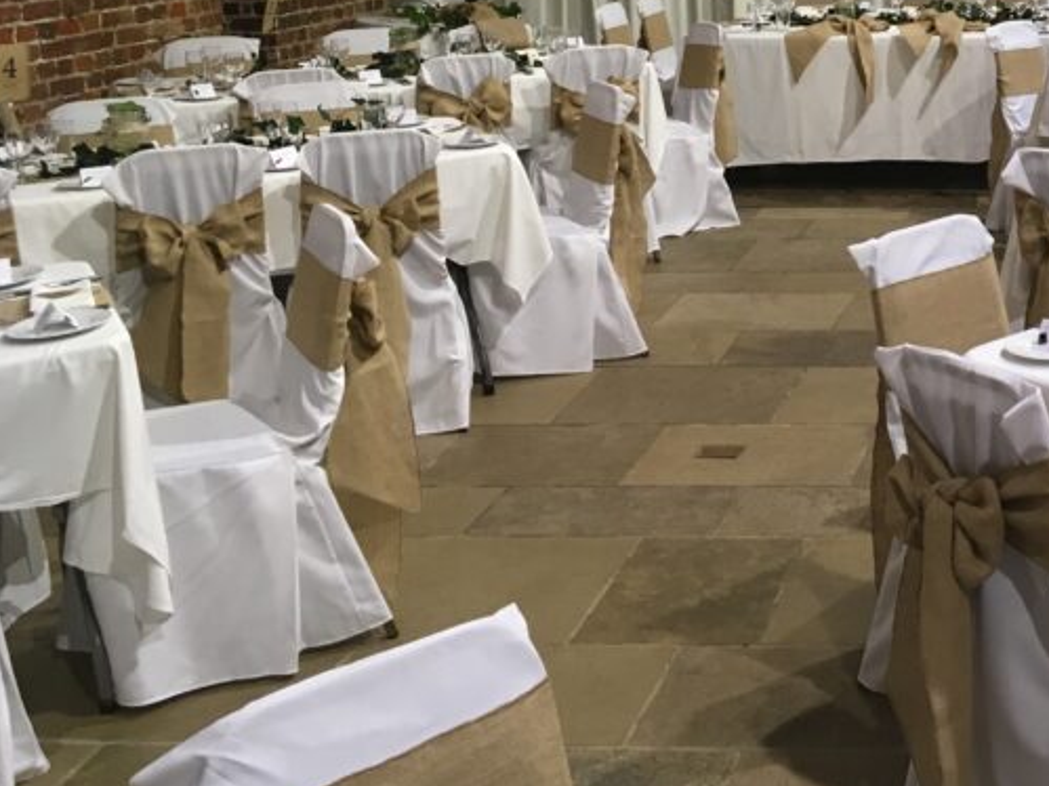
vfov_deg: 25.0
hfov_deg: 31.6
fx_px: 1727
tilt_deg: -8.8
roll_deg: -0.1
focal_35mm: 57
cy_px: 102
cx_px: 1013
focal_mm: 4.15
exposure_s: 1/33
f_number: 2.2
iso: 100
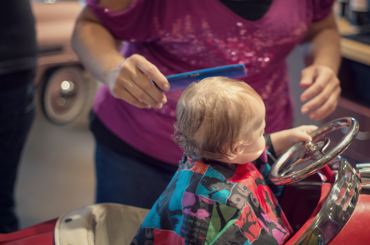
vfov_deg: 18.1
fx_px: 769
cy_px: 122
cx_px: 185
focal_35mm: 75
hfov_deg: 27.0
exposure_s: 1/60
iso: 800
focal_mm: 50
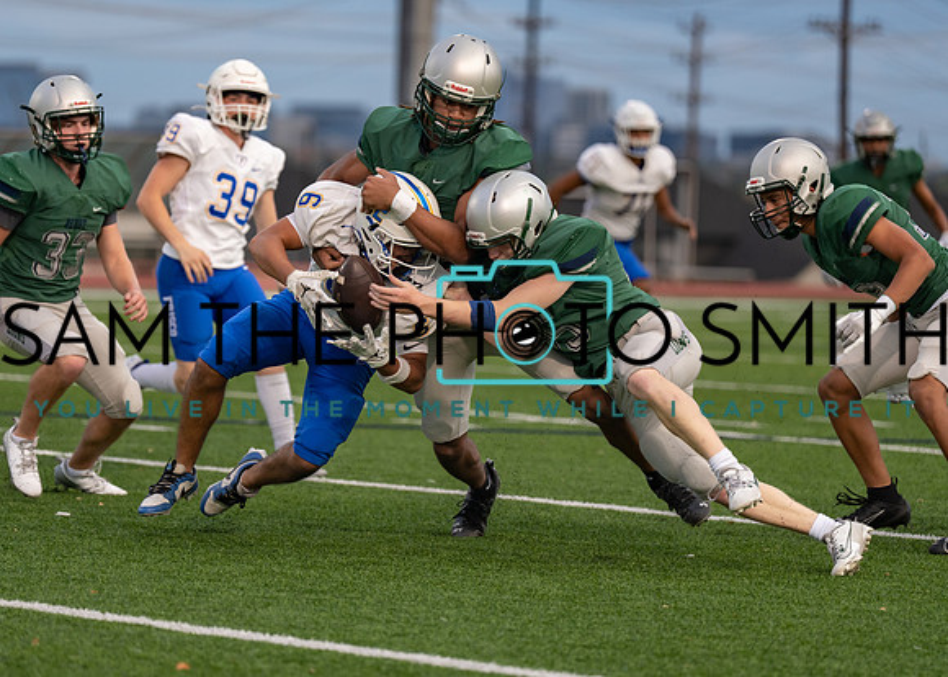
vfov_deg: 7.4
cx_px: 393
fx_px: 5209
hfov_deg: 10.4
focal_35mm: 194
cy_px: 318
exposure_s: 1/1250
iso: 500
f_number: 2.8
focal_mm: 157
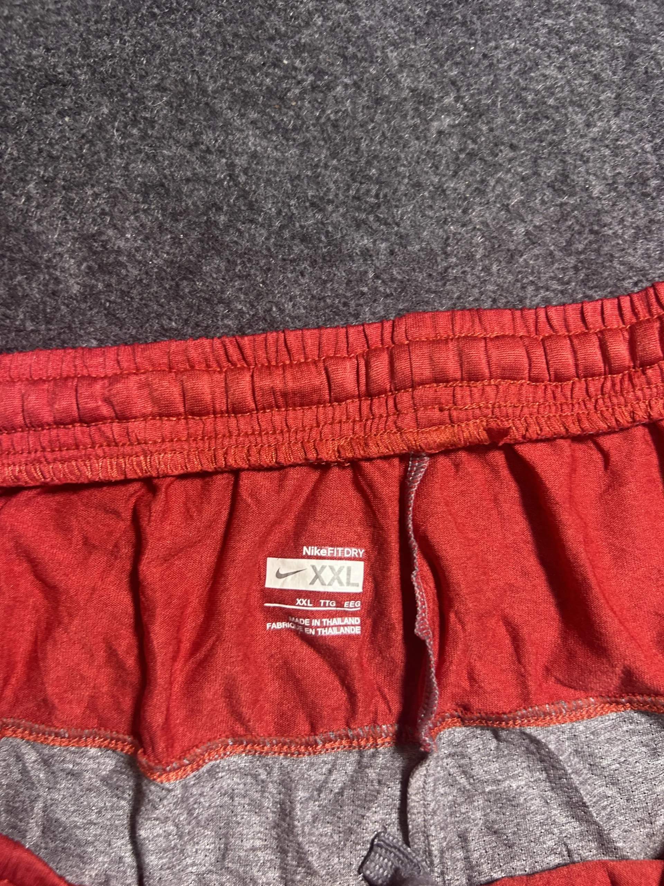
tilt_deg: -56.8
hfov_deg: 53.1
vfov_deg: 67.3
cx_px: 332
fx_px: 665
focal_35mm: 26
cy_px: 443
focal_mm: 5.7
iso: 250
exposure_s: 1/50
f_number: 1.5
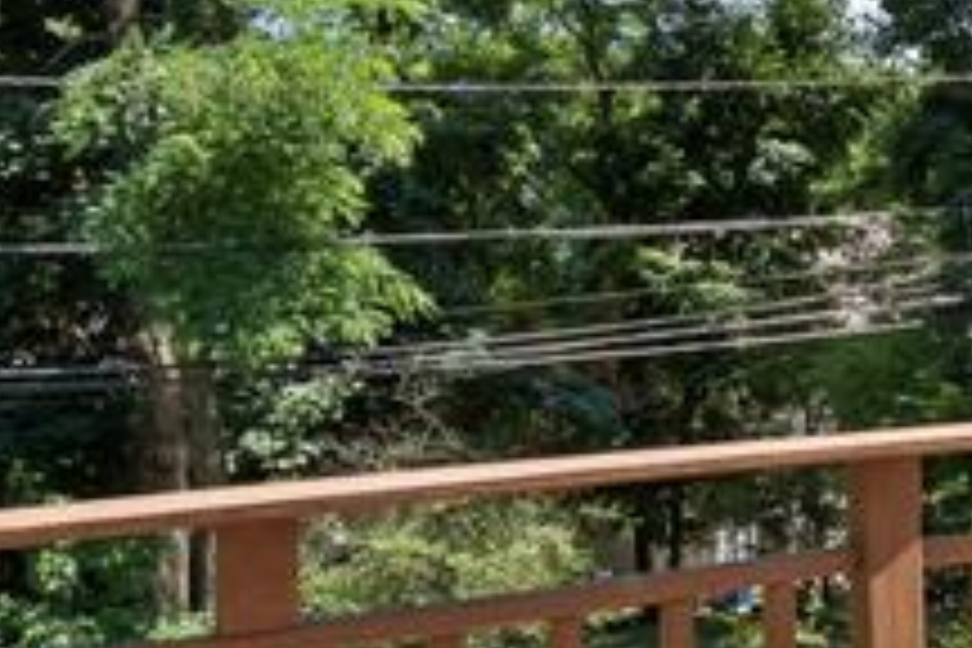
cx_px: 1332
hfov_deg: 23.0
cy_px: 216
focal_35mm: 76
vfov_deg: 17.9
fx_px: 2052
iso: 80
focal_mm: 16
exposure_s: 1/160
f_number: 8
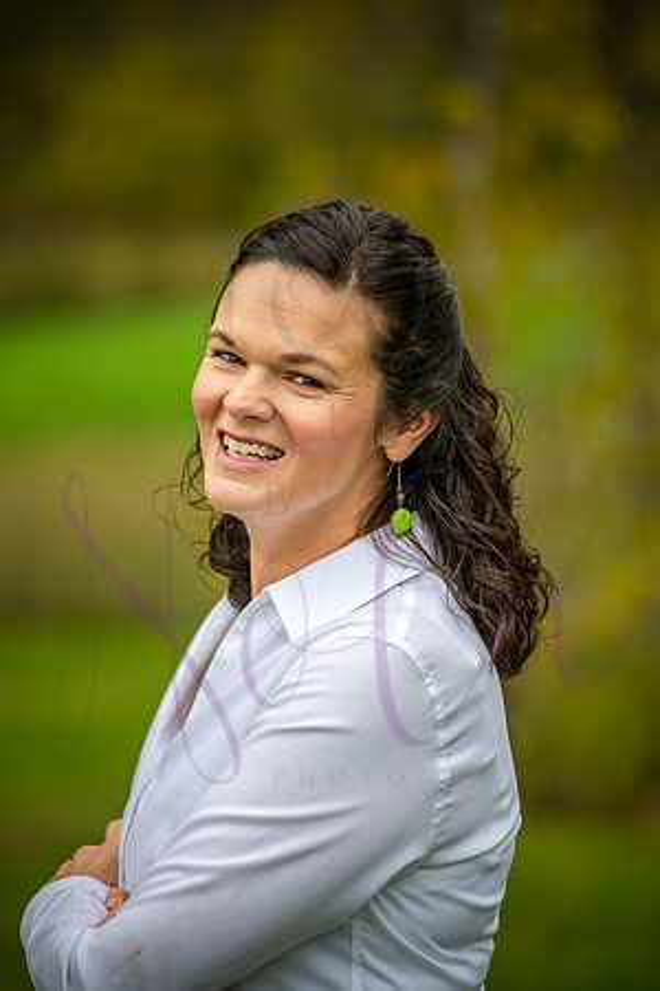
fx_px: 3712
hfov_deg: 10.2
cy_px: 496
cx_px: 330
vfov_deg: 15.2
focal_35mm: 135
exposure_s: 1/1600
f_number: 4
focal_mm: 135
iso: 1000
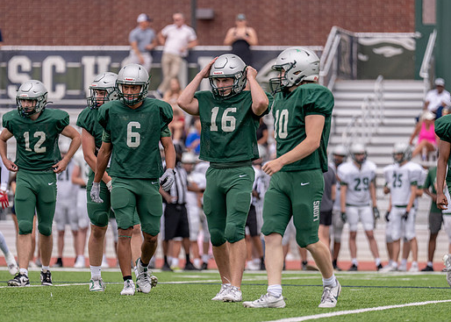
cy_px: 168
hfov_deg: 6.7
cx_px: 205
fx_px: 3842
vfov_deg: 4.8
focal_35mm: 300
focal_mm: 200
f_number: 2.8
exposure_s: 1/3200
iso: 320
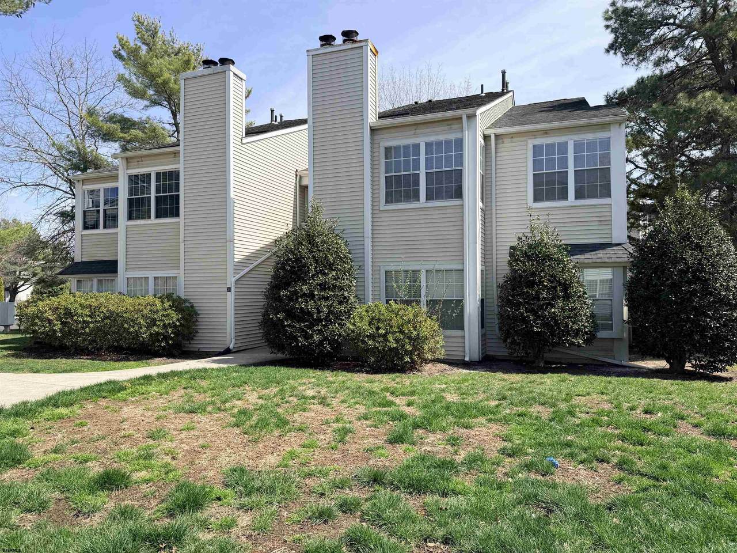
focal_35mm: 24
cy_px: 276
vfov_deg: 56.8
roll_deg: -0.2
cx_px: 368
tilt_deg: +1.9
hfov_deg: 71.6
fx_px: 511
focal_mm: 6.76
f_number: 1.78
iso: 80
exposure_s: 1/2801
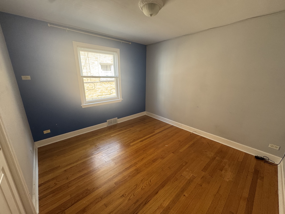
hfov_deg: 102.1
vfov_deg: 85.7
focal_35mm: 14
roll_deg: -0.4
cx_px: 142
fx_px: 115
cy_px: 107
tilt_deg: -16.4
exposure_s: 1/99
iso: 160
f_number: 2.2
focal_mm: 2.22
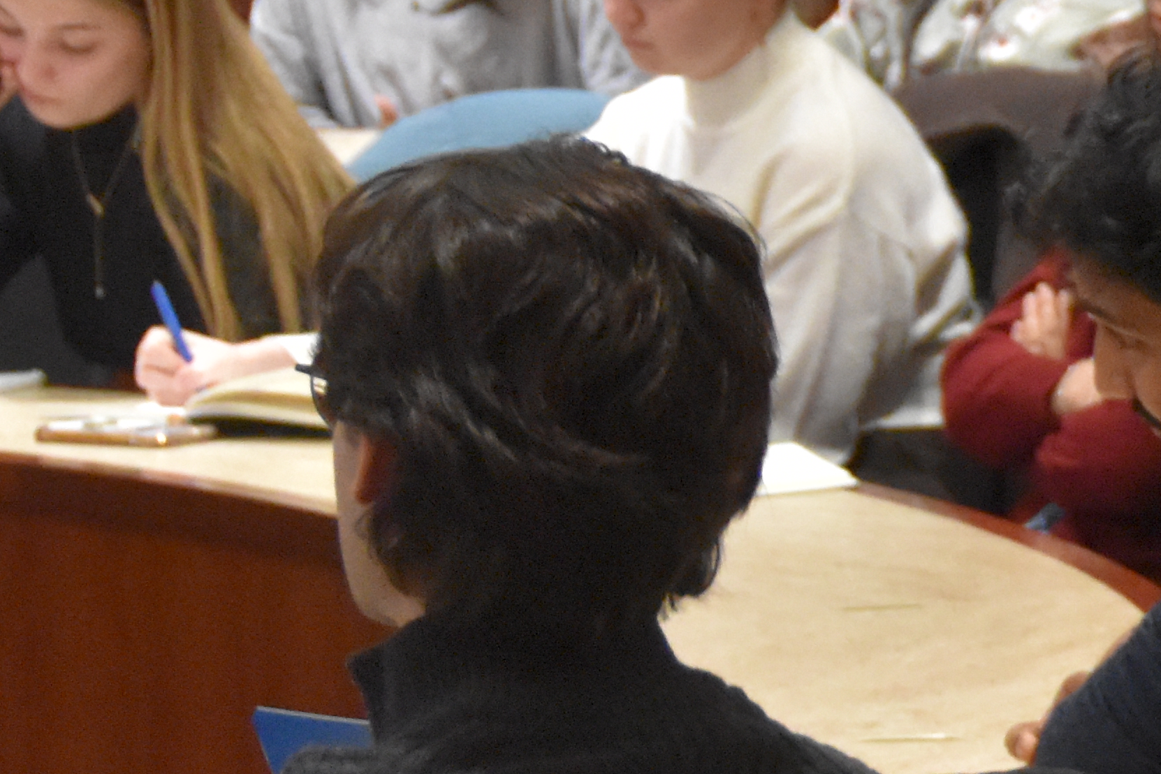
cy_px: 330
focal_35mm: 298
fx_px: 9603
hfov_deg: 6.8
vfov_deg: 4.6
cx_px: 1981
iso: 4500
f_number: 4.8
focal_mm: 55
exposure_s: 1/60
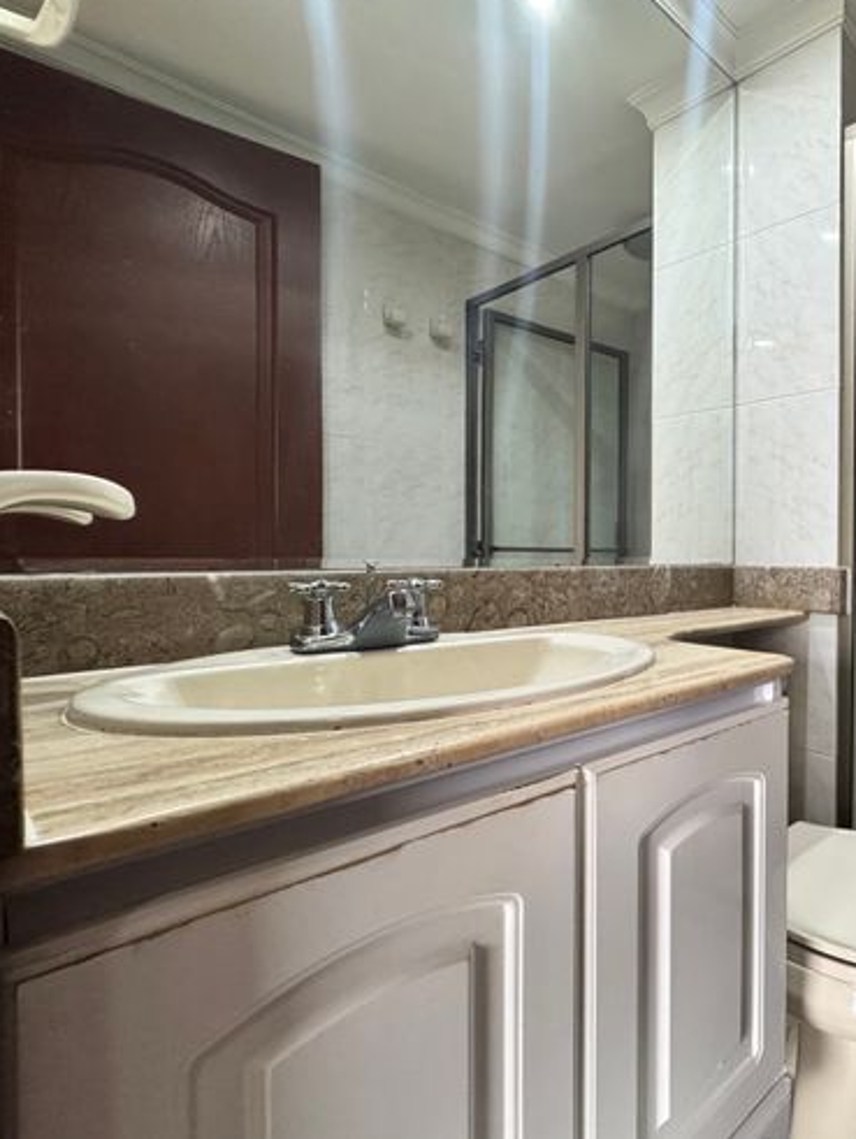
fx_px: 626
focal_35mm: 19
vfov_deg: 84.6
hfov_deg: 58.9
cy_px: 564
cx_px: 767
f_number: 2.2
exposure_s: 1/120
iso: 320
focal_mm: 2.22
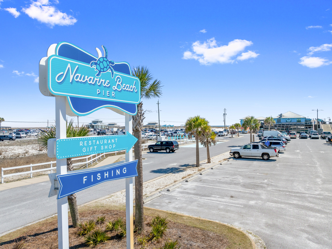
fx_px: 230
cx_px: 166
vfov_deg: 56.8
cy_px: 124
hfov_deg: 71.6
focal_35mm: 24
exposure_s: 1/2500
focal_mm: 12.29
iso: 100
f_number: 2.8
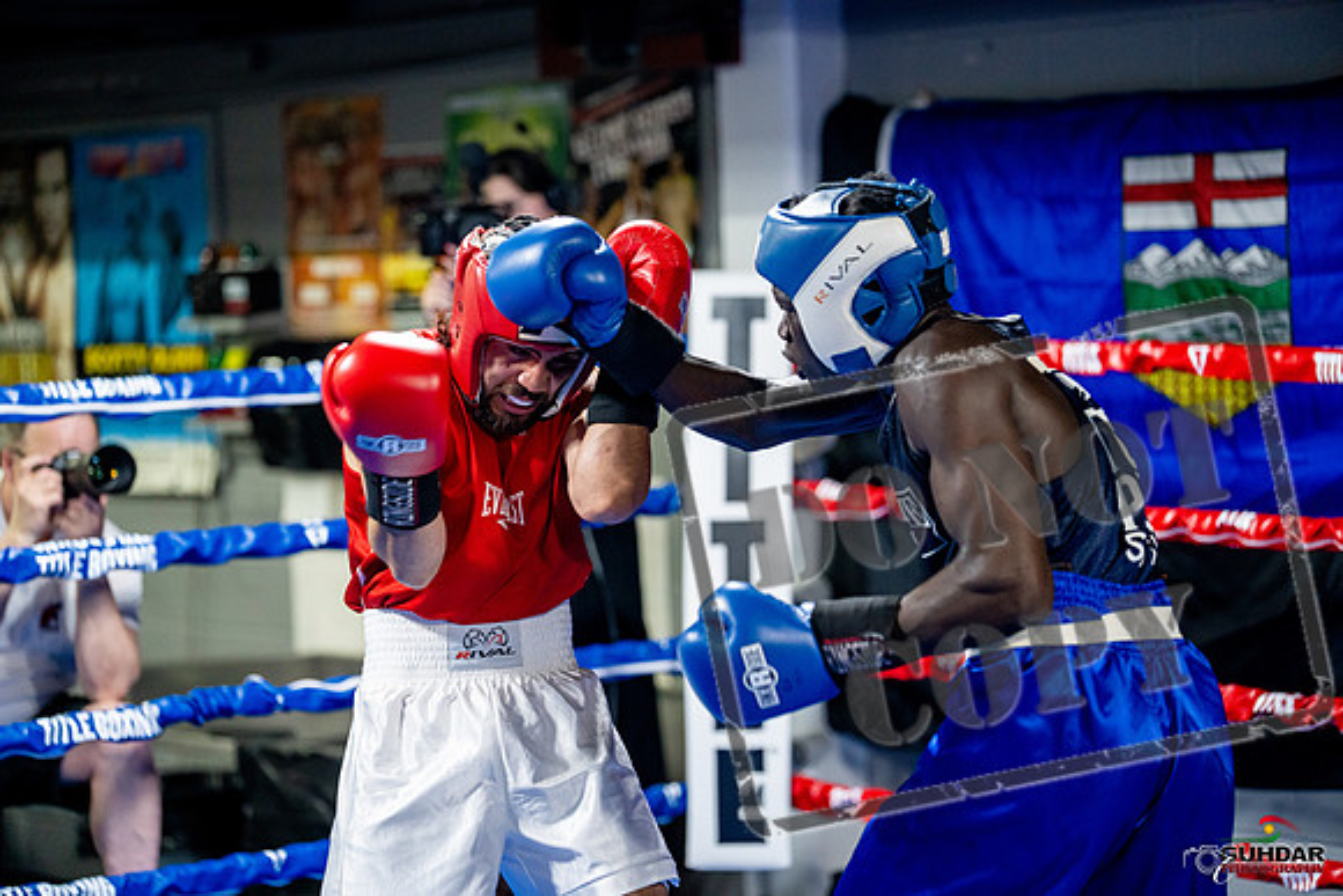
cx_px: 672
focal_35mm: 100
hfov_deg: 20.4
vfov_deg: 13.7
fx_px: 3731
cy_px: 448
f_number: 2
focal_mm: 100
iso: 4000
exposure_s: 1/800
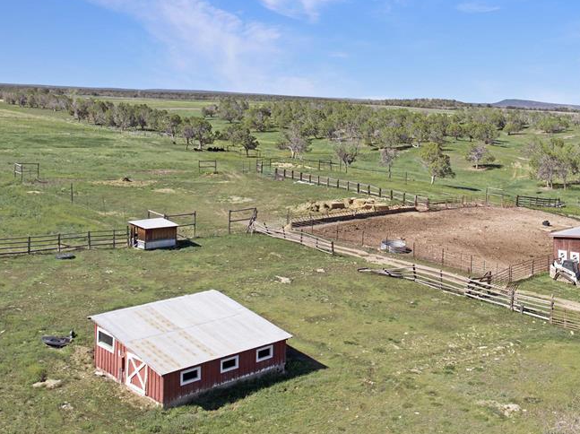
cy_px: 123
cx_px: 385
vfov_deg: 37.0
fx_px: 636
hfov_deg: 48.2
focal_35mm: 38
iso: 100
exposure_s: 1/40
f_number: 2.8
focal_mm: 12.29
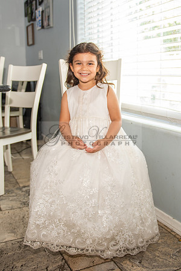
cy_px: 119
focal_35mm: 40
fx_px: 304
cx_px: 98
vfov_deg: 48.0
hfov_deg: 33.2
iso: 320
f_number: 2.8
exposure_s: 1/100
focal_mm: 24
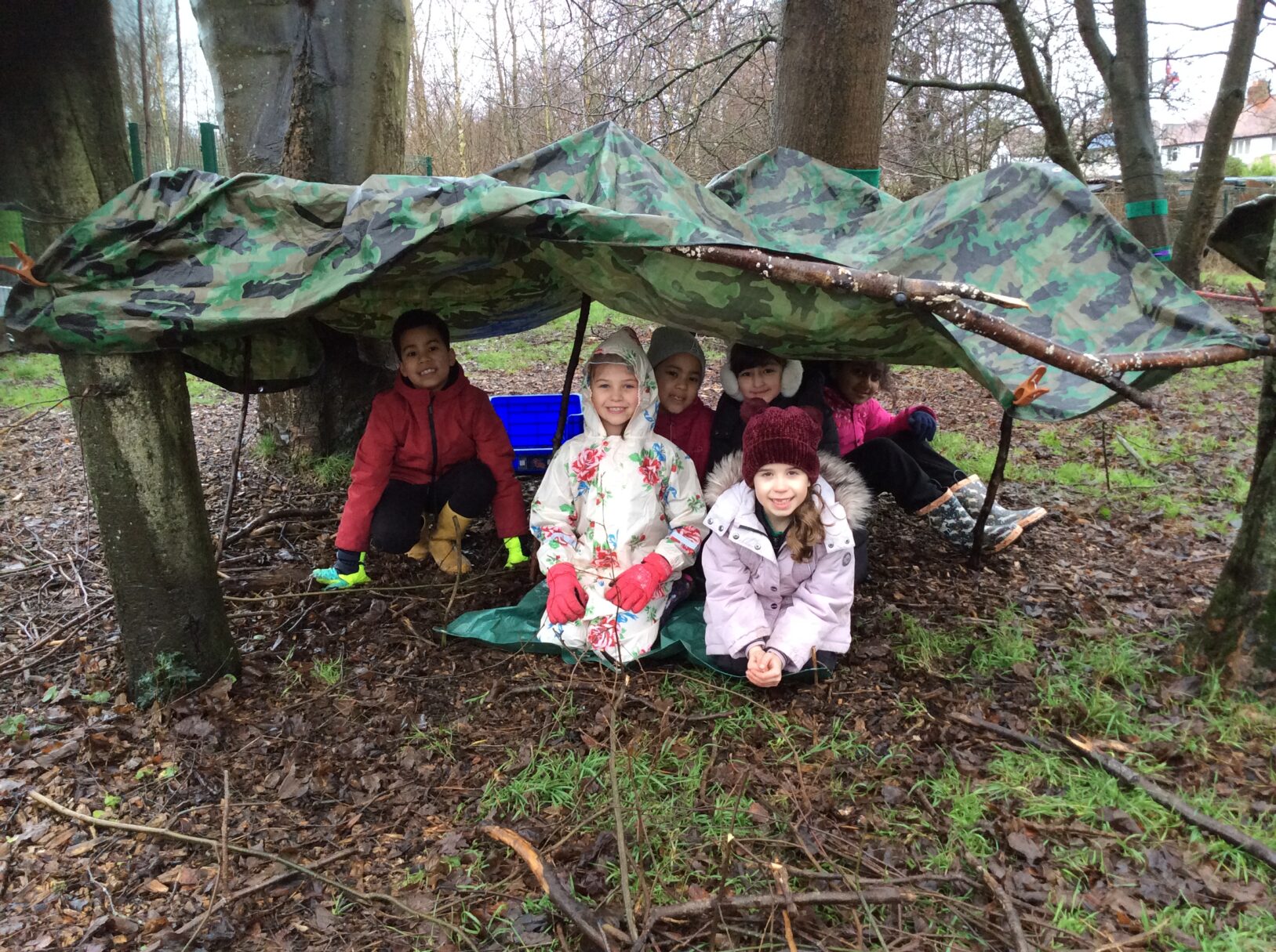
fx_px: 1178
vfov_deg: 44.1
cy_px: 476
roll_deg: +0.9
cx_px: 638
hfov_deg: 56.9
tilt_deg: -11.7
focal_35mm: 32
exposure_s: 1/25
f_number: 2.4
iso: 100
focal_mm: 3.3
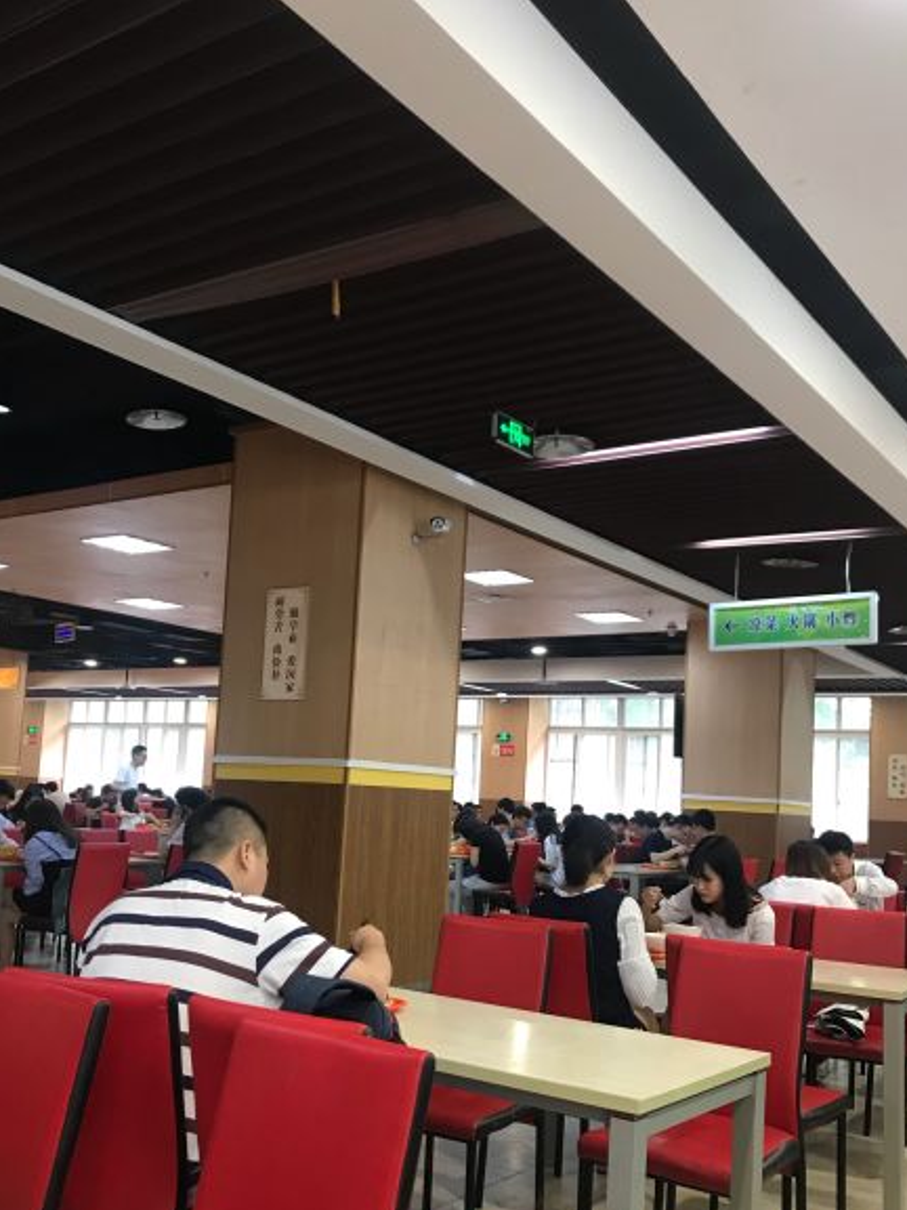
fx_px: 1188
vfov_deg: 53.7
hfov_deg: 41.8
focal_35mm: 34
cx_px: 446
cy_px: 700
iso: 64
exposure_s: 1/17
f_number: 1.8
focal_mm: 3.99
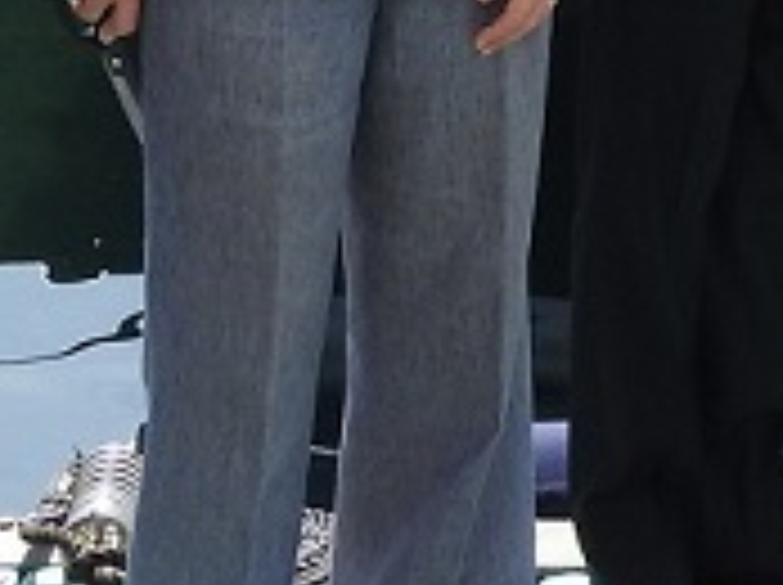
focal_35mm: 260
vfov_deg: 5.6
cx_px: 1305
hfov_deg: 7.4
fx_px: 5873
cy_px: -619
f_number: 3.8
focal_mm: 7.2
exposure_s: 1/500
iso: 100
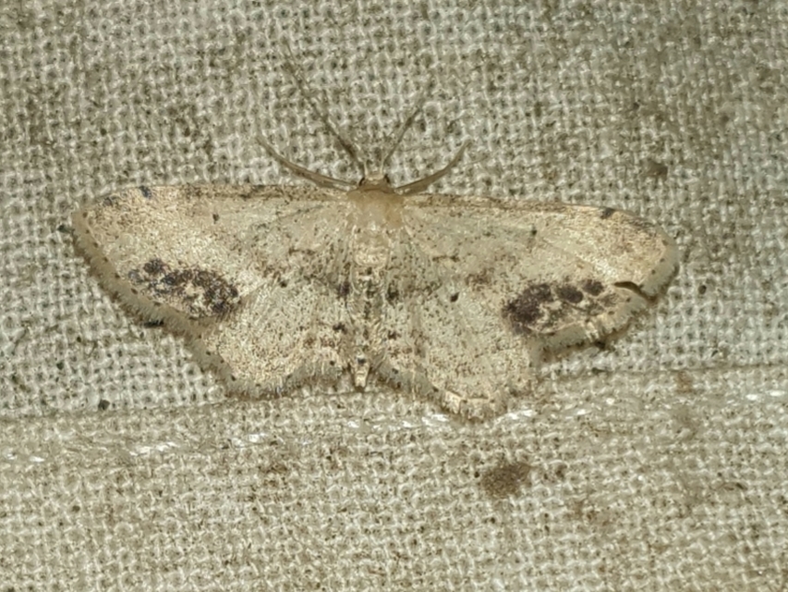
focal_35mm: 26
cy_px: 296
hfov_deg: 67.3
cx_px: 394
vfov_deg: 53.1
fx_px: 592
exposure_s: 1/1117
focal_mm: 4.3
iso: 50
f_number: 1.5
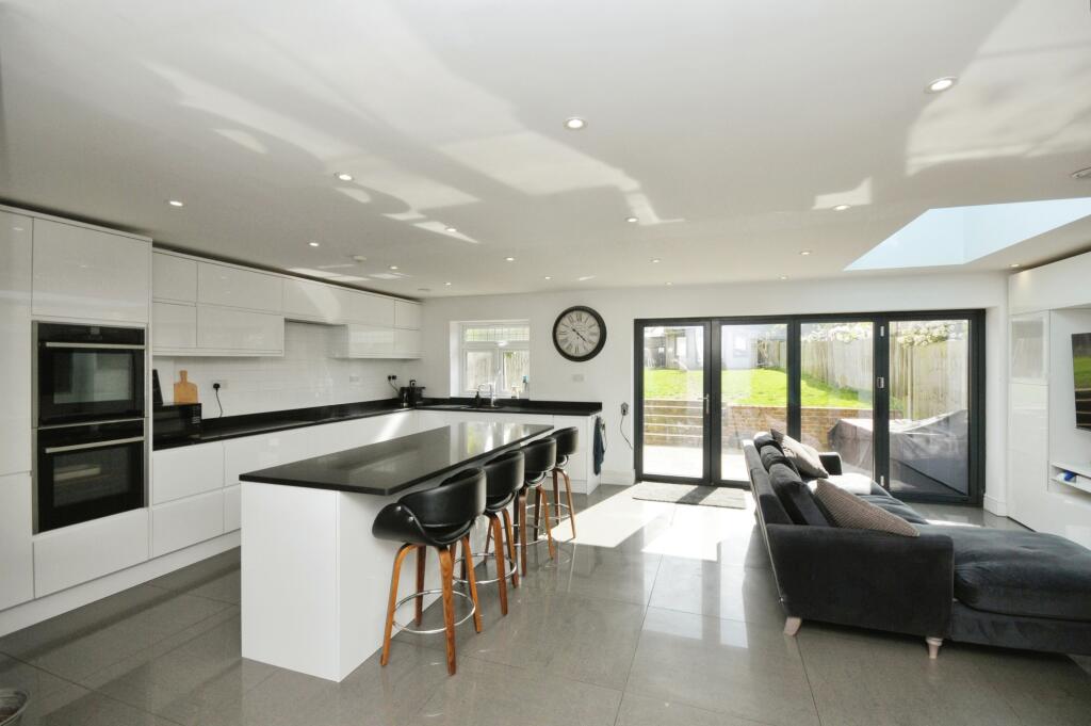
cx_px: 546
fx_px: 454
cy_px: 363
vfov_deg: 77.2
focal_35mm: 15
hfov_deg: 100.4
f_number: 9
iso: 500
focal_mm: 10
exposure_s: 1/250
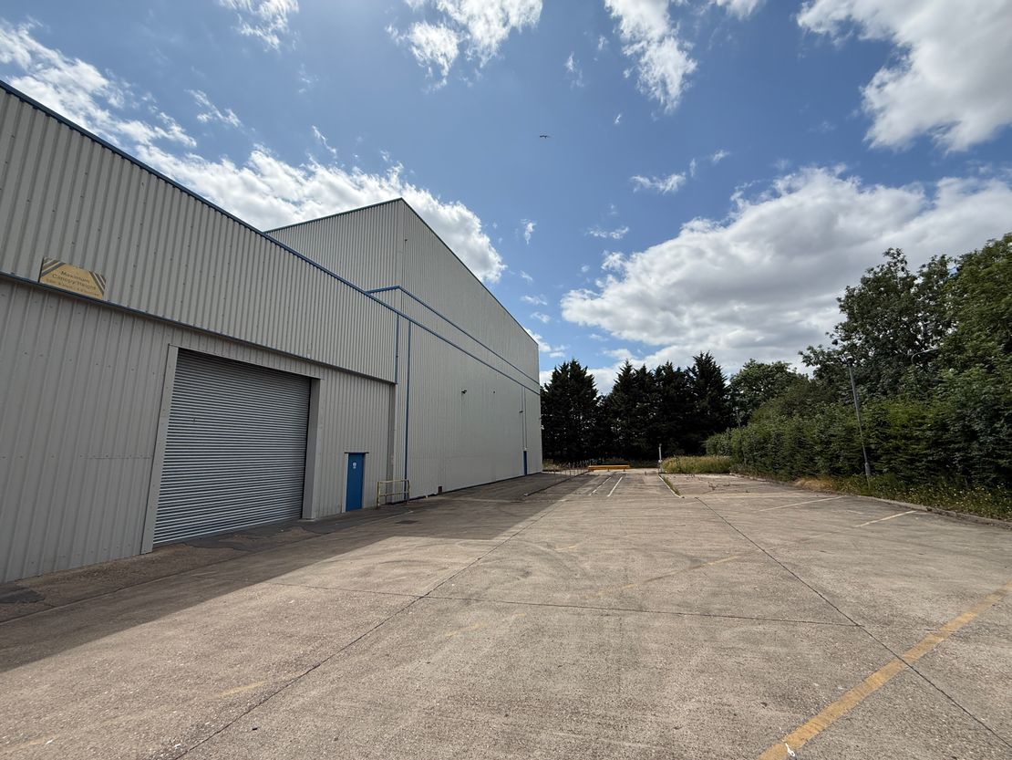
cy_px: 380
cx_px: 506
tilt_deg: +10.6
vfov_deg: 85.7
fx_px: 409
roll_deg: +1.5
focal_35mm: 14
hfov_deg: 102.1
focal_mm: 2.22
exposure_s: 1/2976
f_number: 2.2
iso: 50
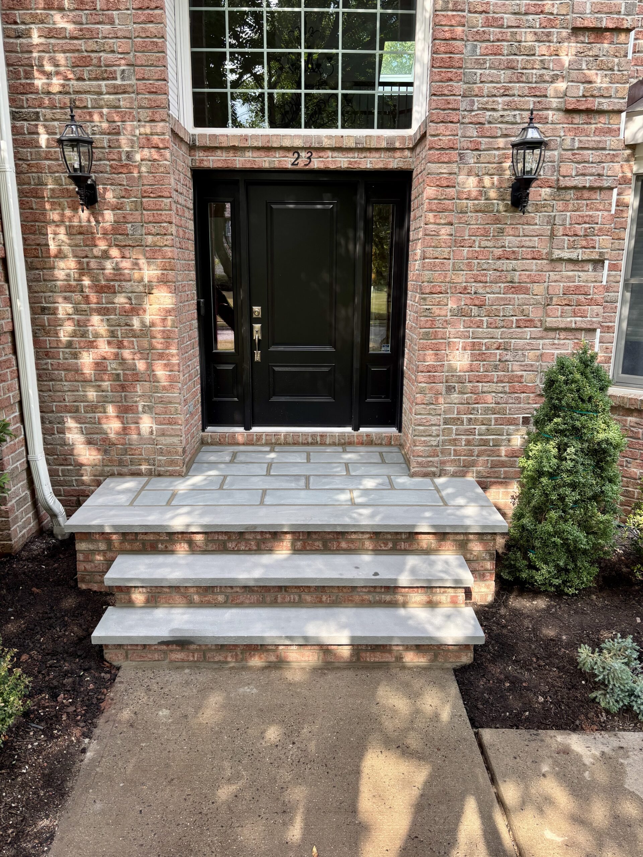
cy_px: 428
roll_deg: -0.3
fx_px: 644
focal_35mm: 26
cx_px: 322
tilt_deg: -14.5
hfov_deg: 53.1
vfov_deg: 67.3
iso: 40
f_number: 1.6
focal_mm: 5.96
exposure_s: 1/264
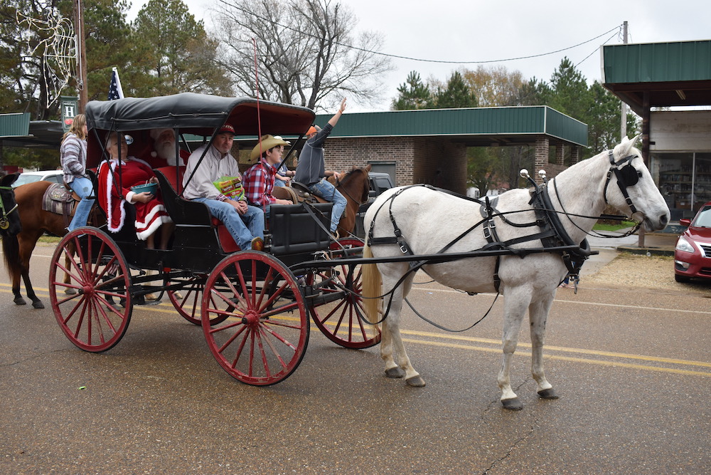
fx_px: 741
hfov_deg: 51.3
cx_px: 356
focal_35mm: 38
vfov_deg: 35.5
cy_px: 238
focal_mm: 25
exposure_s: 1/250
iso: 320
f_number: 5.6
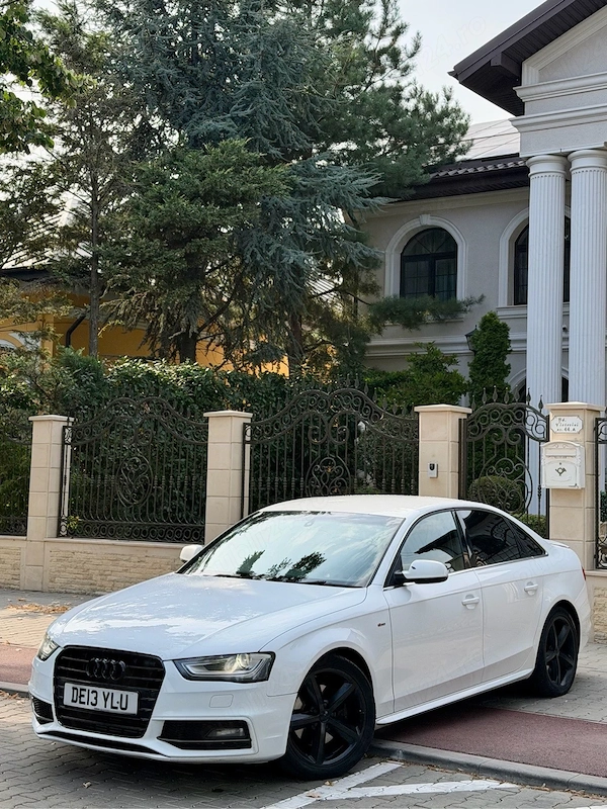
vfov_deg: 39.7
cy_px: 404
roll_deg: -2.3
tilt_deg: +5.0
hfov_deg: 30.3
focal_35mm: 48
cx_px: 304
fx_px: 1122
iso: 64
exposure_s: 1/2208
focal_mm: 6.76
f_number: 1.78
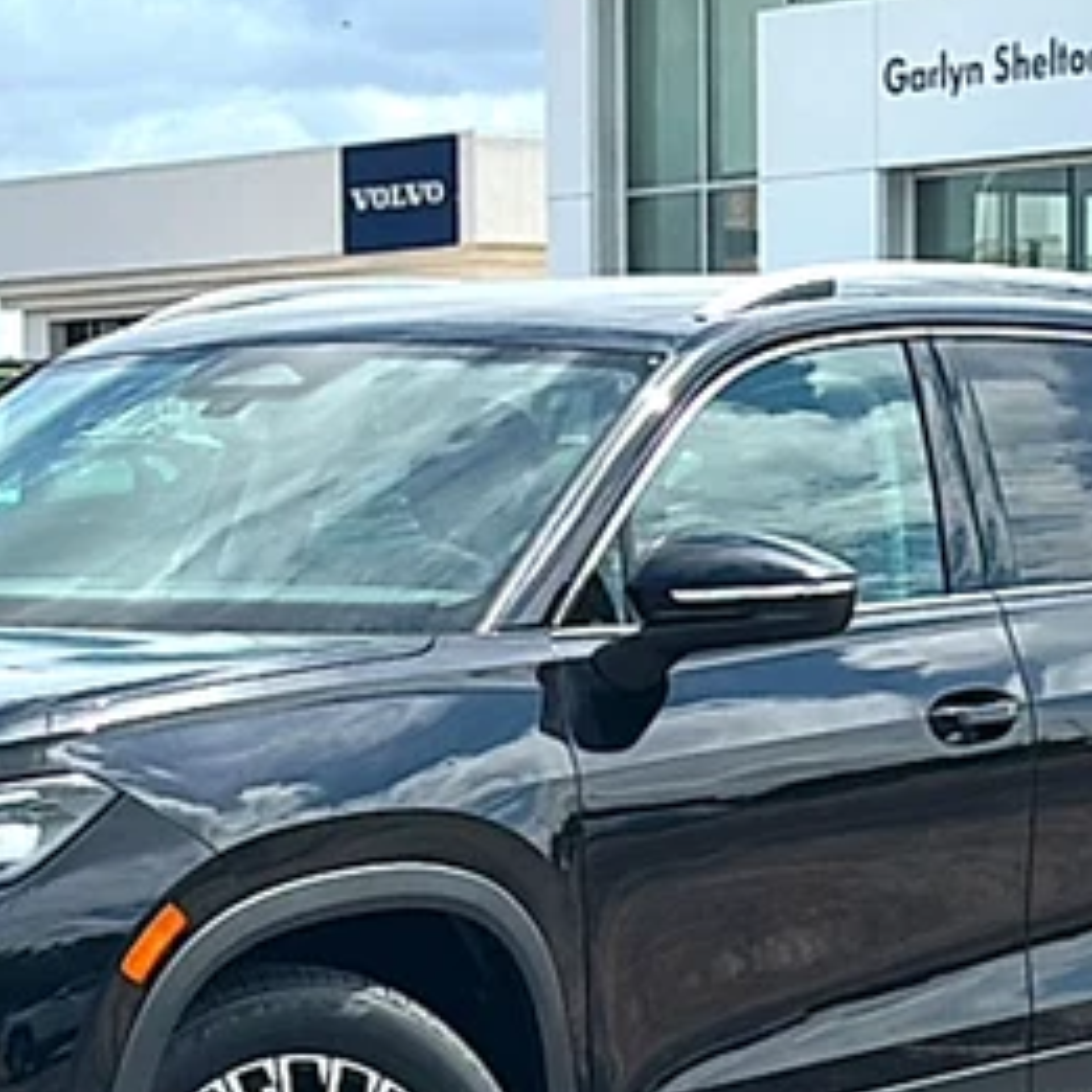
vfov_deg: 13.6
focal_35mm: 128
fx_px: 4568
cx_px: 385
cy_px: 864
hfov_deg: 13.6
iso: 64
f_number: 1.78
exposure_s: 1/3906
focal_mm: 6.86
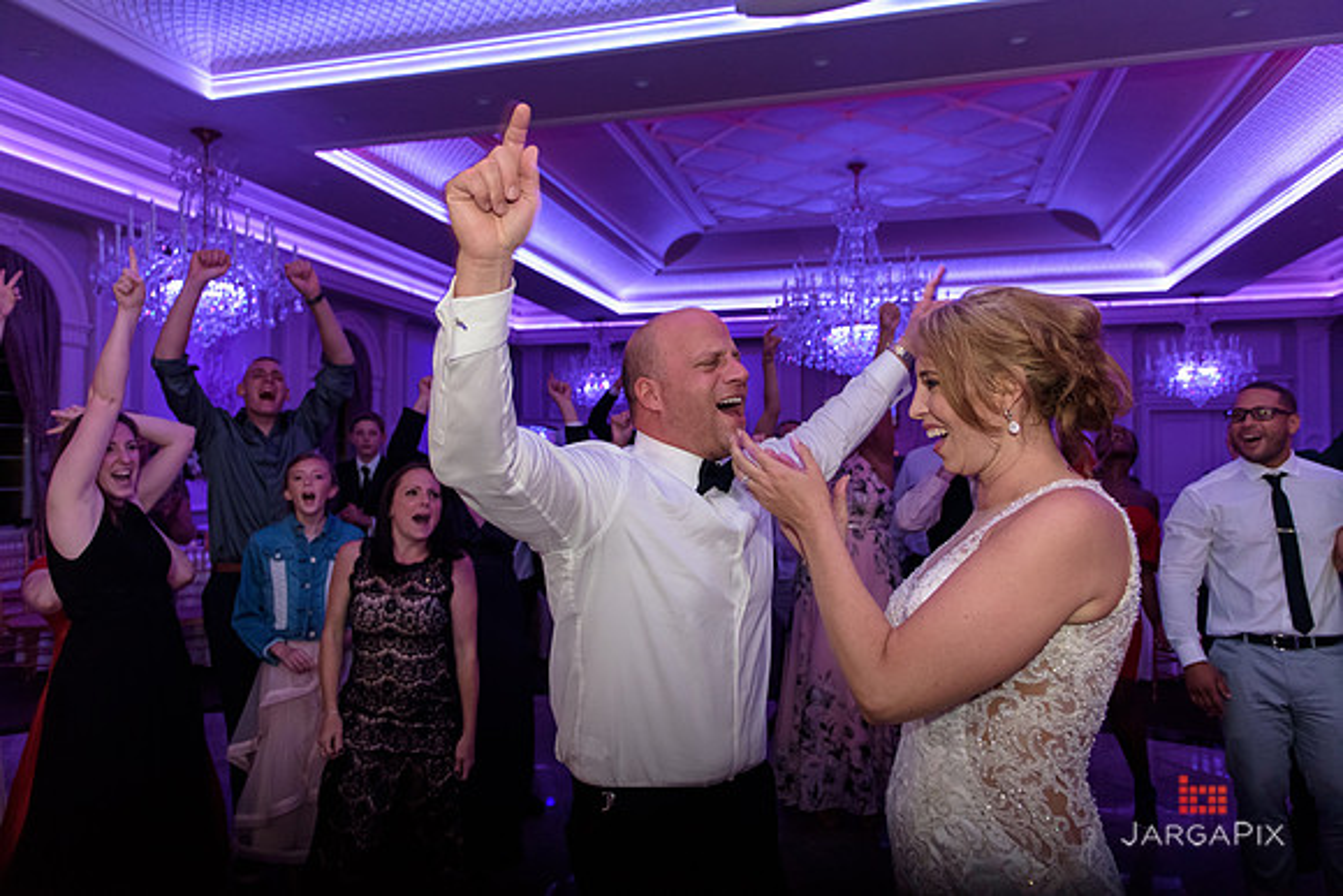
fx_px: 896
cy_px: 448
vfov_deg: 53.2
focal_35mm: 24
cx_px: 672
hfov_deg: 73.7
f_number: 3.2
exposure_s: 1/125
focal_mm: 24
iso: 3200
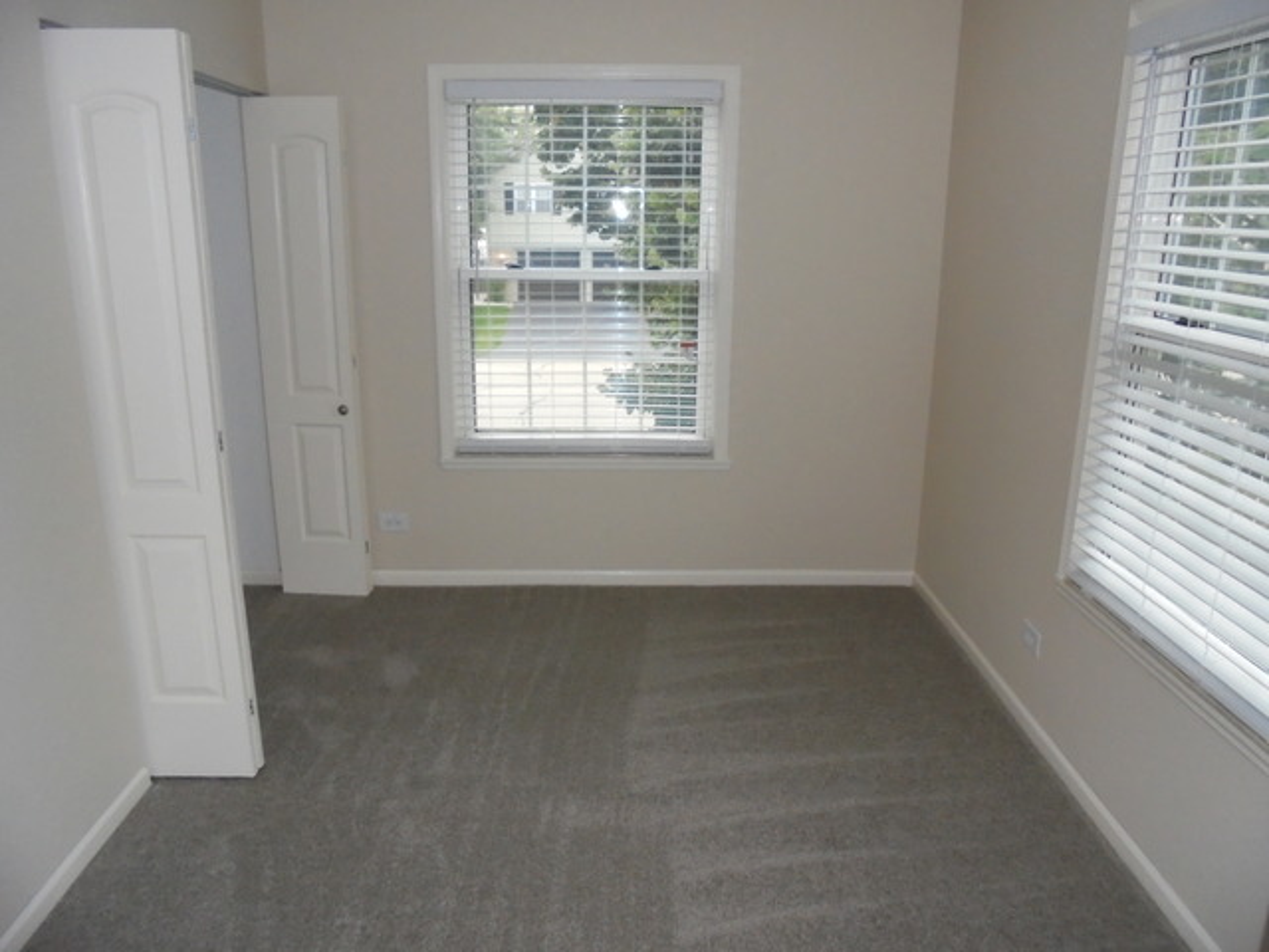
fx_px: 953
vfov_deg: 53.1
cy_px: 476
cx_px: 634
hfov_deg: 67.3
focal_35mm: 26
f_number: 3.5
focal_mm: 4.6
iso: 400
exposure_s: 1/30
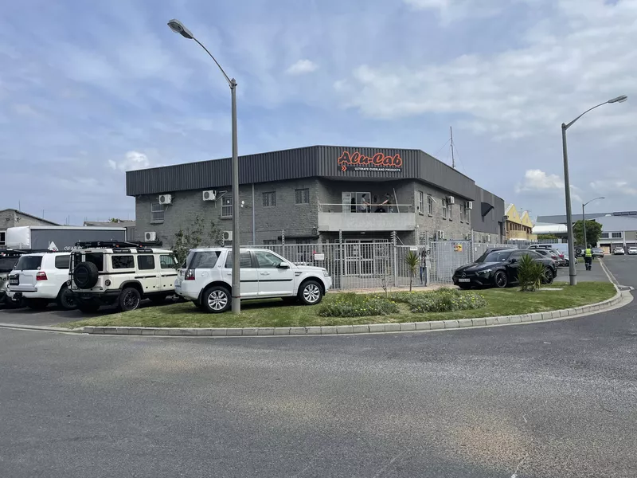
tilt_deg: +2.2
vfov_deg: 53.1
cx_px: 318
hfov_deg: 67.3
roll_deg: +1.1
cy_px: 239
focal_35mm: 26
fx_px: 478
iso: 32
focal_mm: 4.2
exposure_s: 1/4651
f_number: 1.6
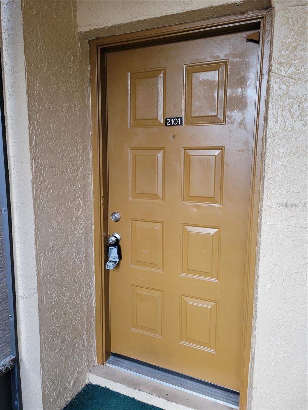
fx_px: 308
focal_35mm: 26
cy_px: 205
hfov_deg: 53.1
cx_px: 154
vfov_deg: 67.3
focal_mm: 5.4
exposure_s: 1/120
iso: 125
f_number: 1.8
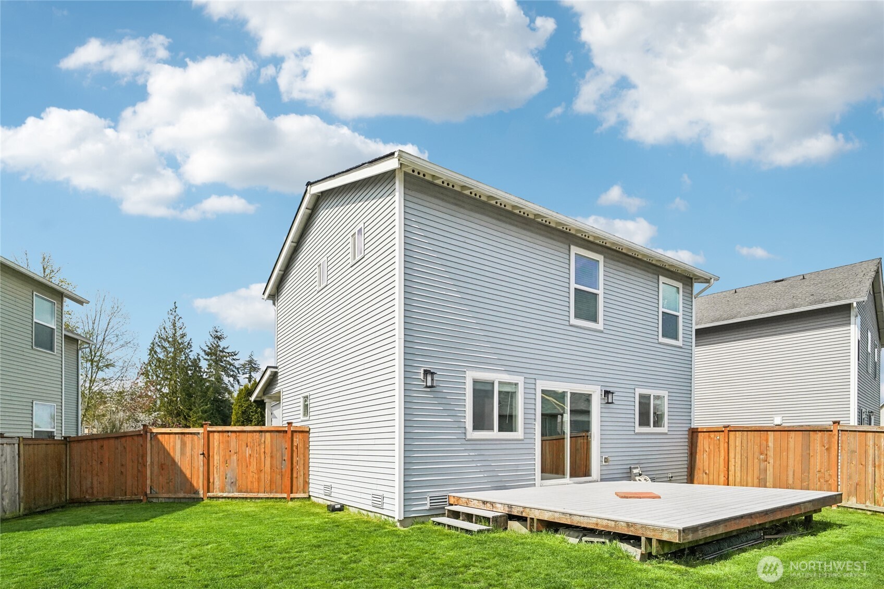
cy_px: 294
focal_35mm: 16
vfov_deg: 73.7
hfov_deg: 96.7
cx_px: 442
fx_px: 393
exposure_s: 1/3200
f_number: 8
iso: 1600
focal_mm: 16
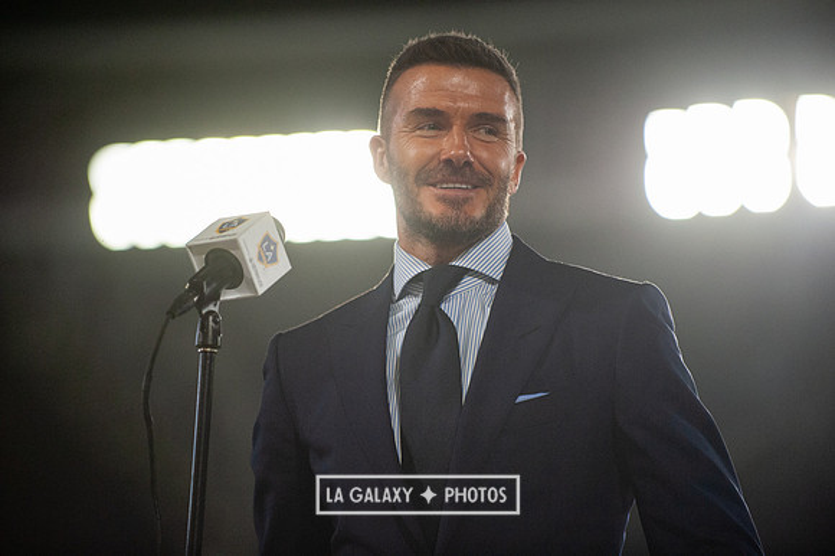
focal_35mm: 200
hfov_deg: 10.3
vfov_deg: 6.9
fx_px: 4636
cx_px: 418
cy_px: 278
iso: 3200
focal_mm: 200
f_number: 2.8
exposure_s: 1/3200
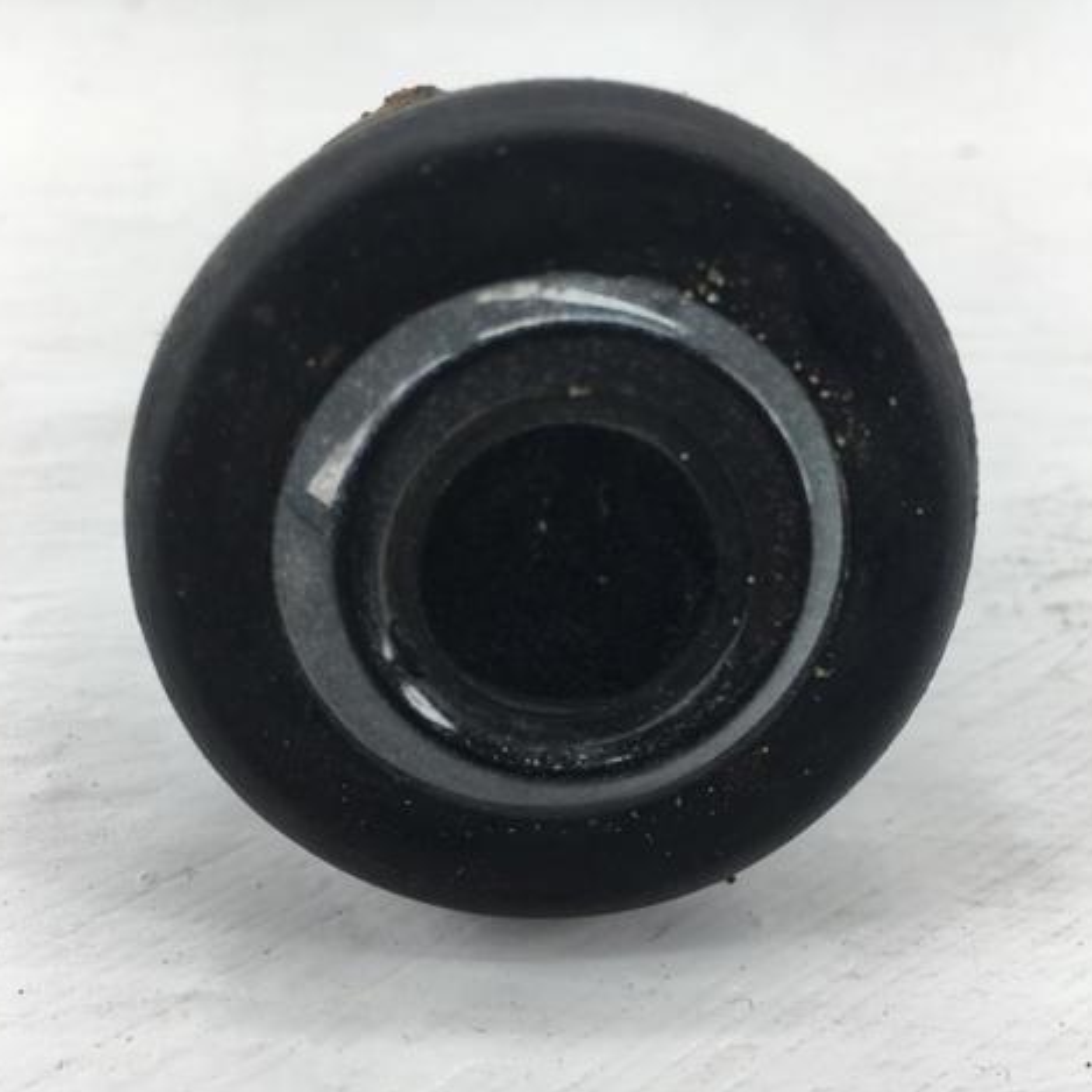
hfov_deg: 47.2
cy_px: 554
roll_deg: -2.9
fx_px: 1249
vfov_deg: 47.2
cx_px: 529
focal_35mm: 35
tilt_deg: -35.5
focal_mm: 4.15
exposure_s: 1/111
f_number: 2.2
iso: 25
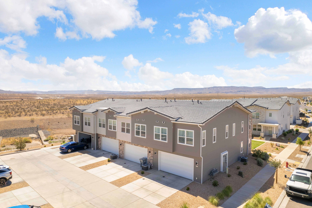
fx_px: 199
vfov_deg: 55.1
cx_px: 153
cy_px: 102
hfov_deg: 76.1
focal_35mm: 23
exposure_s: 1/100
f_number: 2.8
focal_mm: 8.38
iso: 100
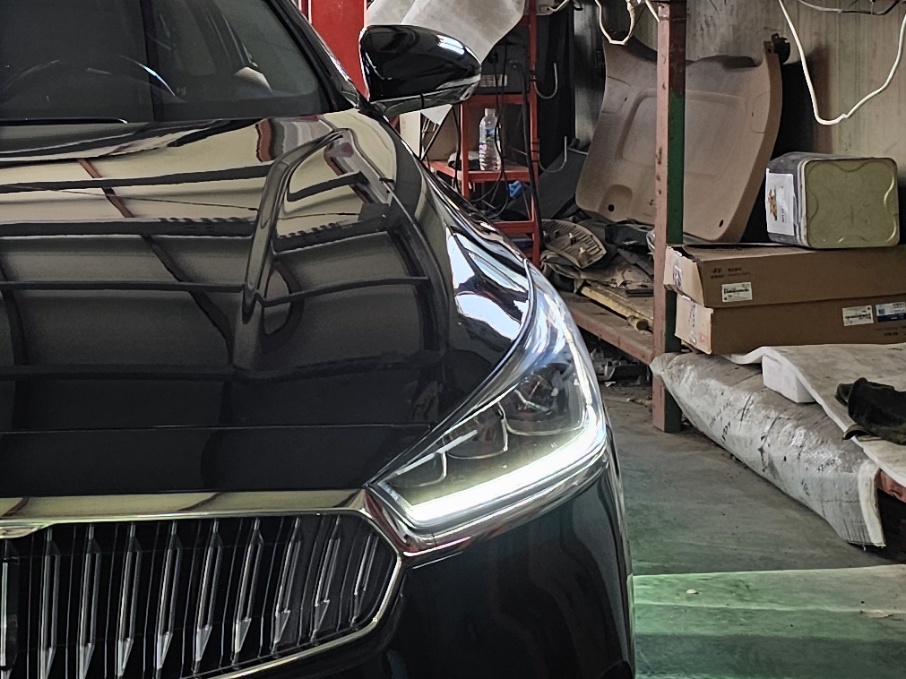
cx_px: -148
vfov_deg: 16.2
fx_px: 2381
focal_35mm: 91
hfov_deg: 20.3
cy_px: 204
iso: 32
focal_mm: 6.3
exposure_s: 1/120
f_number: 1.7
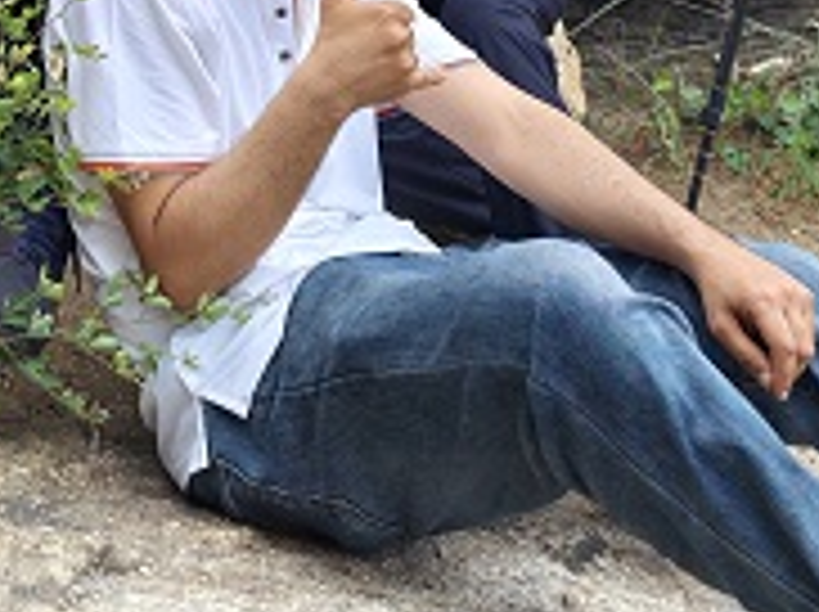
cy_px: -346
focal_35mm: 76
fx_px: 1796
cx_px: 22
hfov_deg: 24.6
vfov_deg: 17.2
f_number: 1.67
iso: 50
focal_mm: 6.62
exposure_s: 1/1071
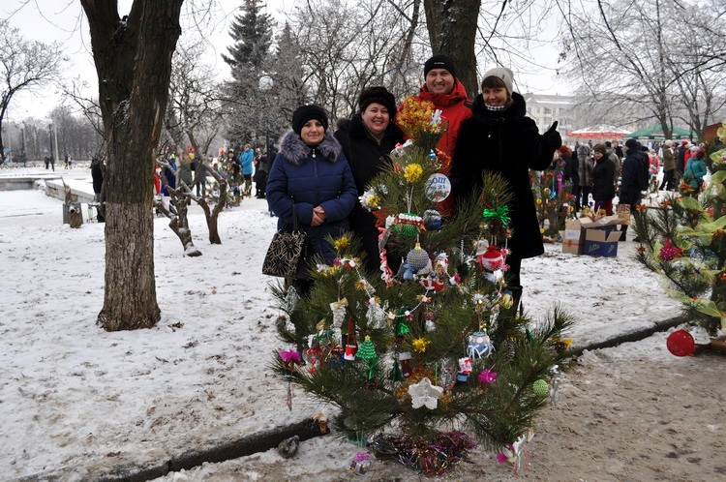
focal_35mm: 36
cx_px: 363
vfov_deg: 36.8
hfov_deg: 53.2
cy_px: 241
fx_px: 725
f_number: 5.6
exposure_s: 1/125
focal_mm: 24
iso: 200
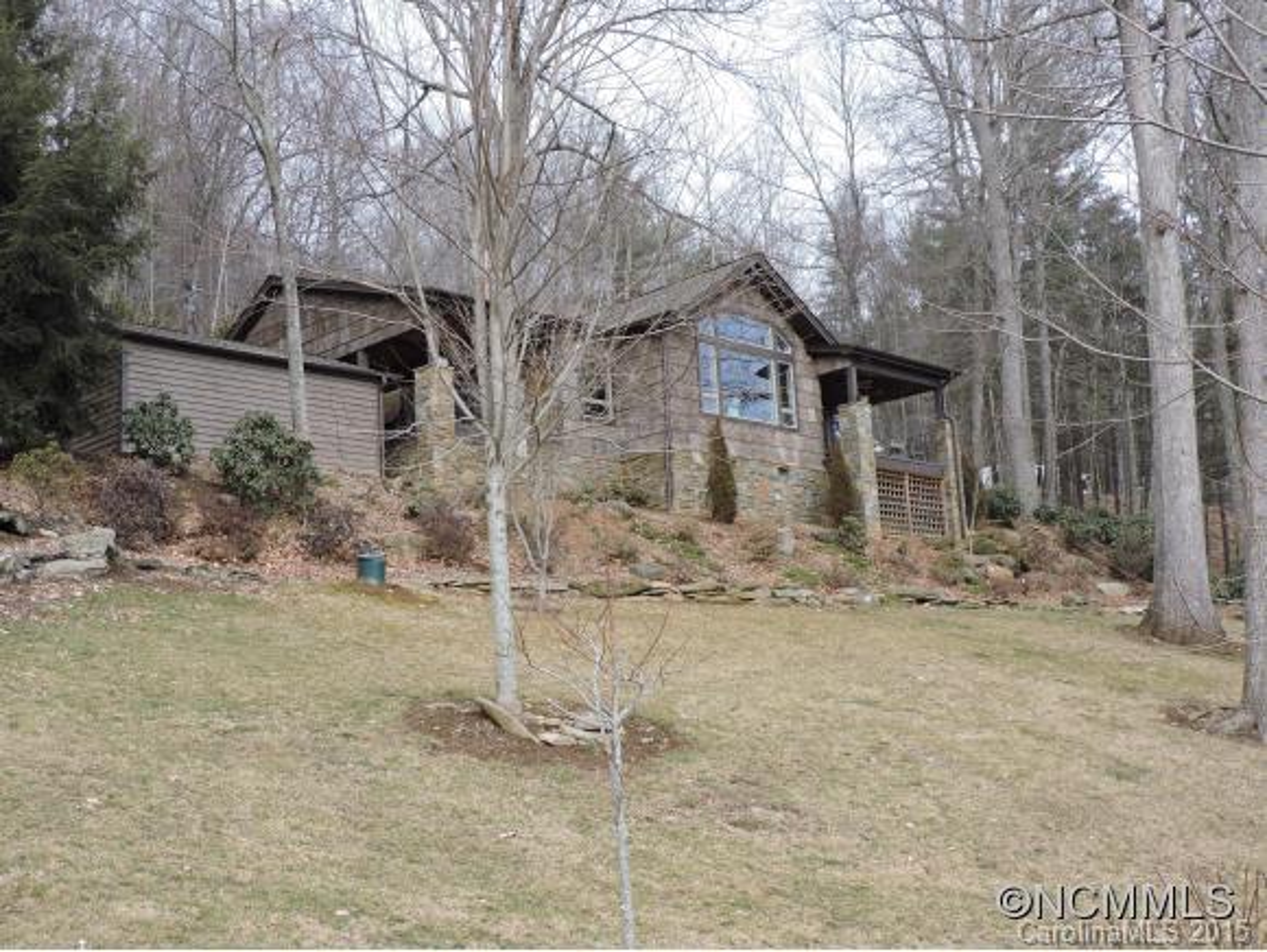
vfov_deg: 33.6
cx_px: 634
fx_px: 1575
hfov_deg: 43.8
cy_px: 476
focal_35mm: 43
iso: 100
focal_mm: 7.7
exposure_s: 1/320
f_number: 3.4
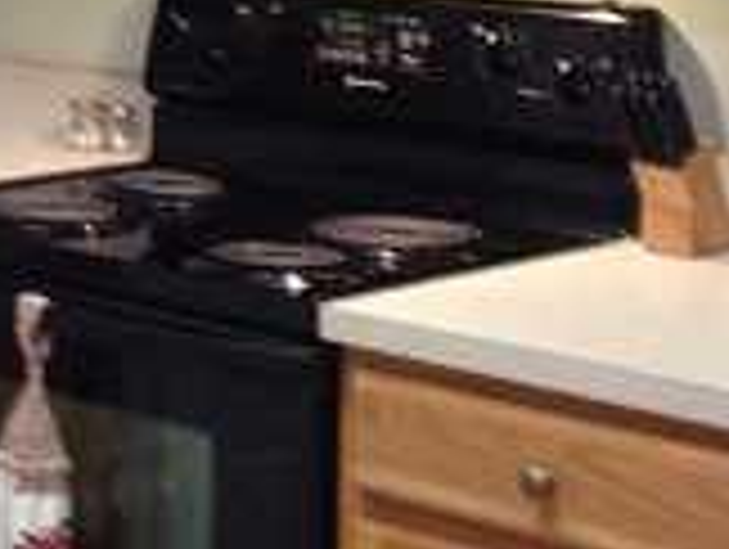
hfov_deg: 13.8
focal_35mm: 138
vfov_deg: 10.7
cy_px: -22
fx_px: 2911
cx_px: -202
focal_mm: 4.28
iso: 200
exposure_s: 1/20
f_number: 2.4
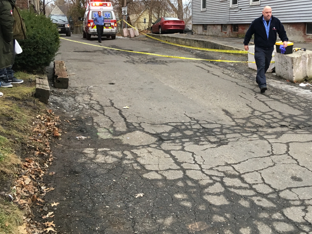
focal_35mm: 43
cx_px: 190
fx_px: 388
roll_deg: +1.1
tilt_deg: -9.5
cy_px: 97
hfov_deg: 43.6
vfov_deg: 33.5
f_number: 2.2
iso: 40
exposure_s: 1/30
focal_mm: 4.15
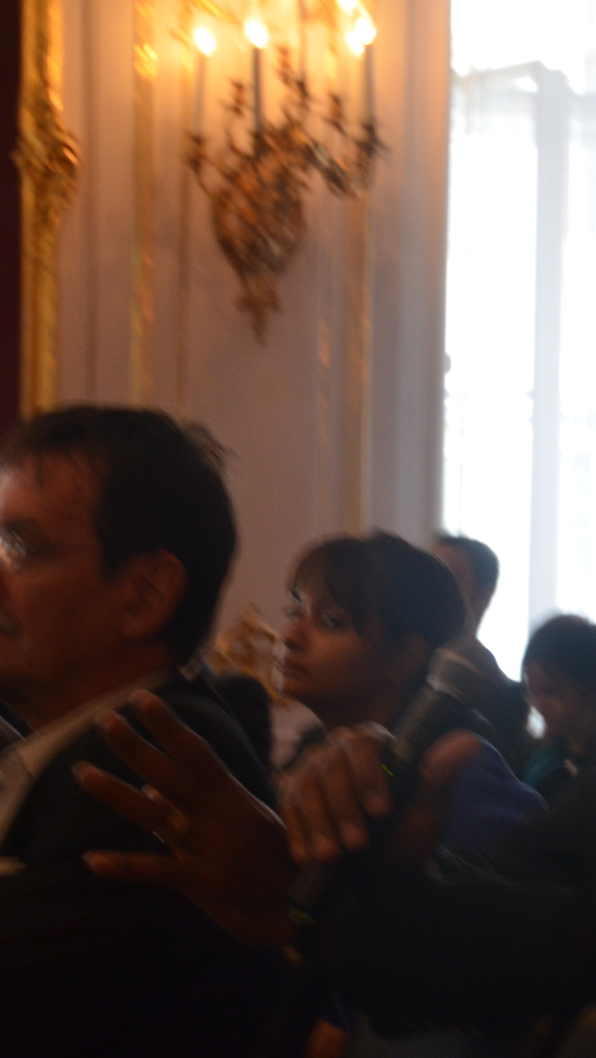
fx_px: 4017
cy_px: 527
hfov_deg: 8.5
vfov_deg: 15.0
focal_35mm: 143
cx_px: 558
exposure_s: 1/50
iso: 1000
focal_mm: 60
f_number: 9
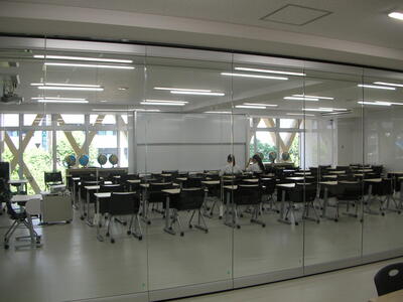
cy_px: 151
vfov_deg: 40.7
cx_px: 202
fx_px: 407
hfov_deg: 52.6
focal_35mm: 35
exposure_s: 1/65.8
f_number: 2.8
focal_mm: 5.8
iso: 50
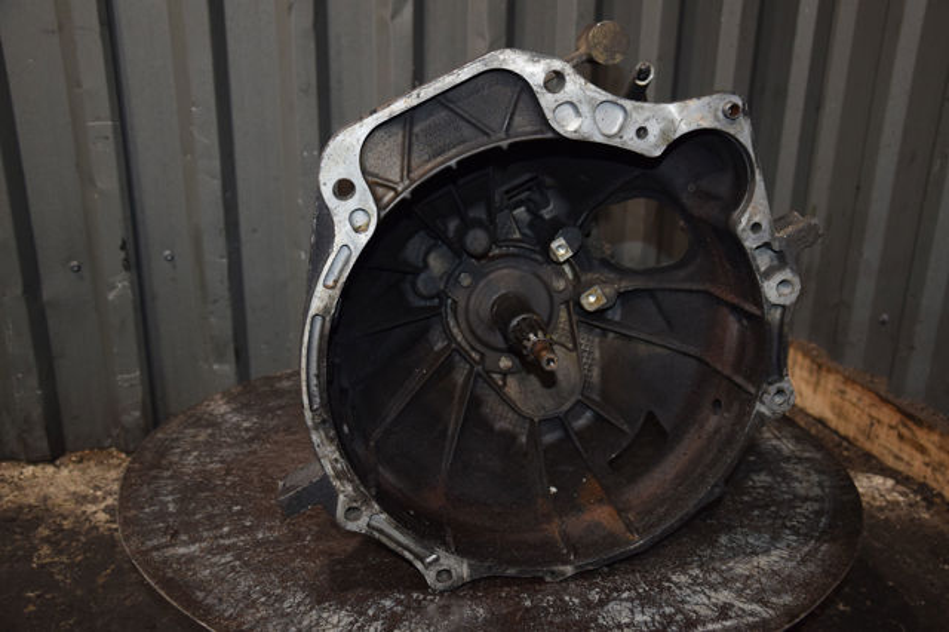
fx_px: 988
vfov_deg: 35.5
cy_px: 316
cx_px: 474
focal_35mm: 38
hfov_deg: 51.3
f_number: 5
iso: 800
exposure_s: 1/60
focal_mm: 25
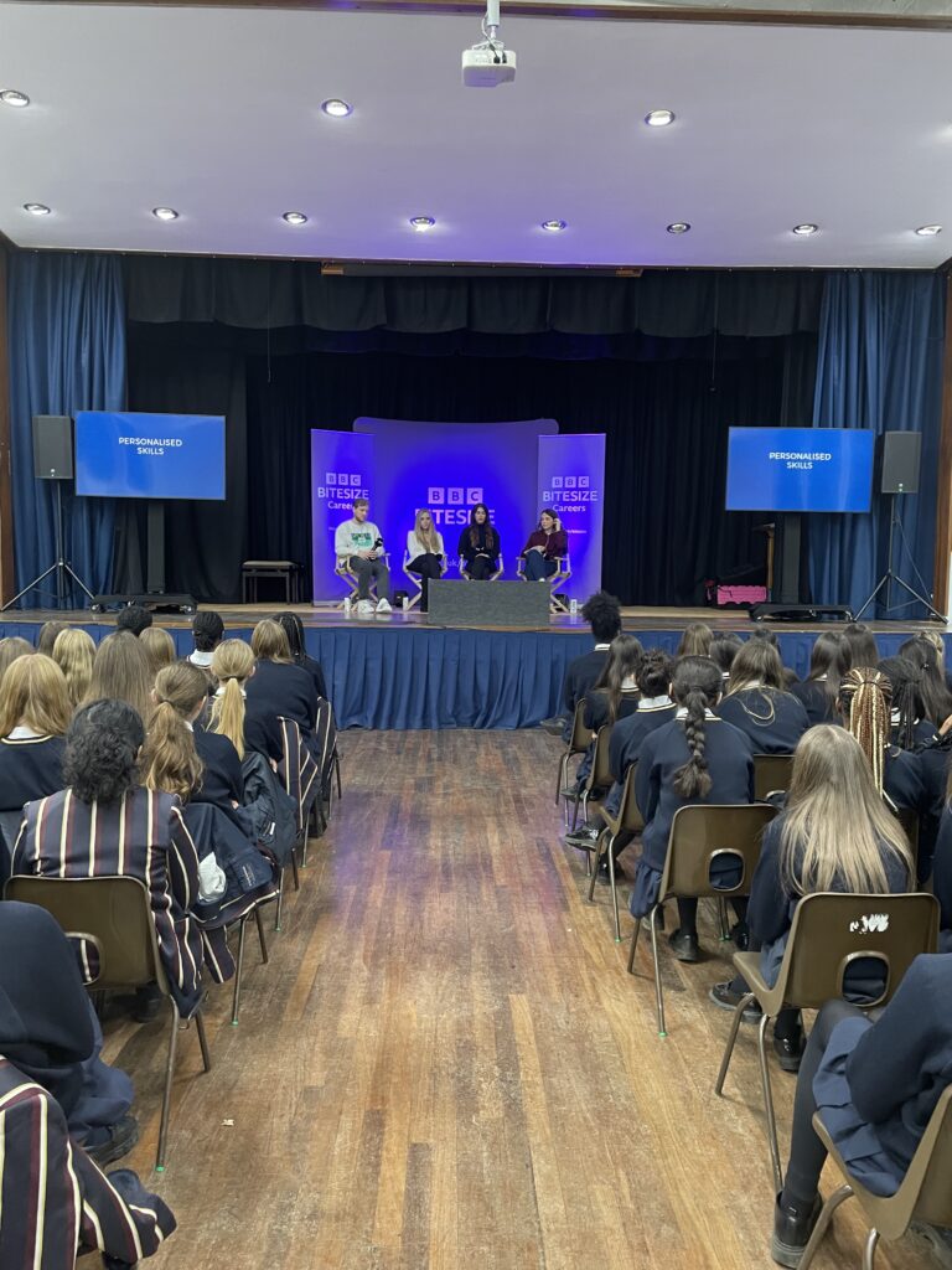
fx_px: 953
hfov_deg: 53.1
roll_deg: -0.7
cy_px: 635
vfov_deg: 67.3
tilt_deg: -4.4
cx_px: 476
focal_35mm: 26
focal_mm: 4.2
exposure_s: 1/33
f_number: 1.6
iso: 400
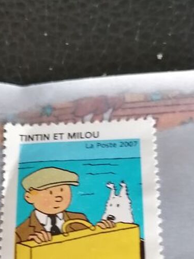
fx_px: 538
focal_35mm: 72
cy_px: 244
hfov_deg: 20.4
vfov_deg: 26.0
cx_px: 83
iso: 320
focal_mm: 4.75
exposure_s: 1/25
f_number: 1.8
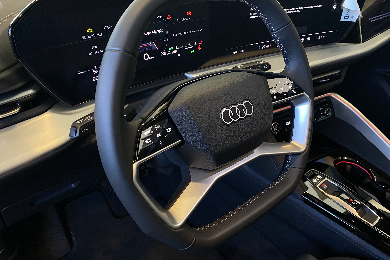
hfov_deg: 65.5
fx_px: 303
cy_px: 115
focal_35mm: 28
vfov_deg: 46.3
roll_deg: -2.5
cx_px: 190
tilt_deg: -32.3
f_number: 1.8
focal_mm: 4.25
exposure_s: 1/60
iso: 160
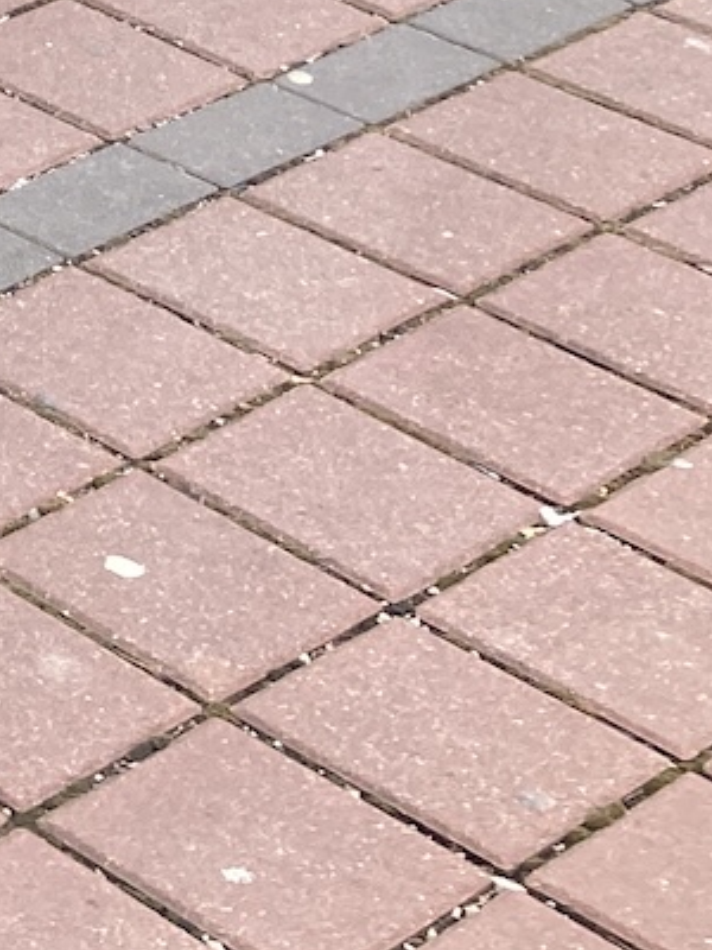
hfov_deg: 8.6
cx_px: -1464
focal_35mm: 141
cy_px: -591
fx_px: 3867
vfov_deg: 13.0
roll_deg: -0.6
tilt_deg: -18.0
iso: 20
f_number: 1.8
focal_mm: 3.99
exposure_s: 1/467
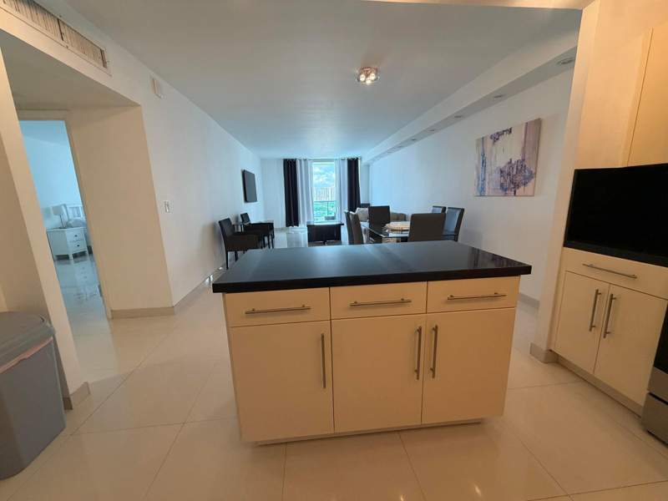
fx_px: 270
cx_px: 334
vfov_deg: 85.7
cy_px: 250
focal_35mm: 14
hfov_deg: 102.1
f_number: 2.2
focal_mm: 2.22
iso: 250
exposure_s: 1/120
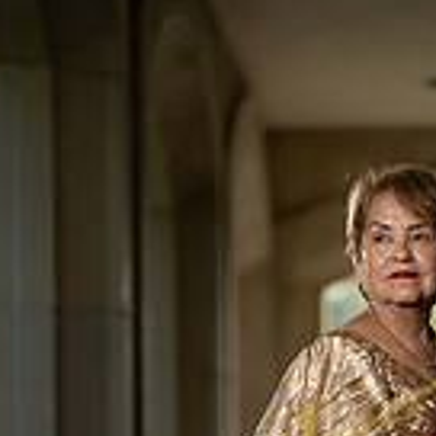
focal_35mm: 239
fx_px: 3406
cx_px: 439
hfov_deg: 7.3
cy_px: 587
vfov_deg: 7.2
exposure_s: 1/1250
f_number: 2.2
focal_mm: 85
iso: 200
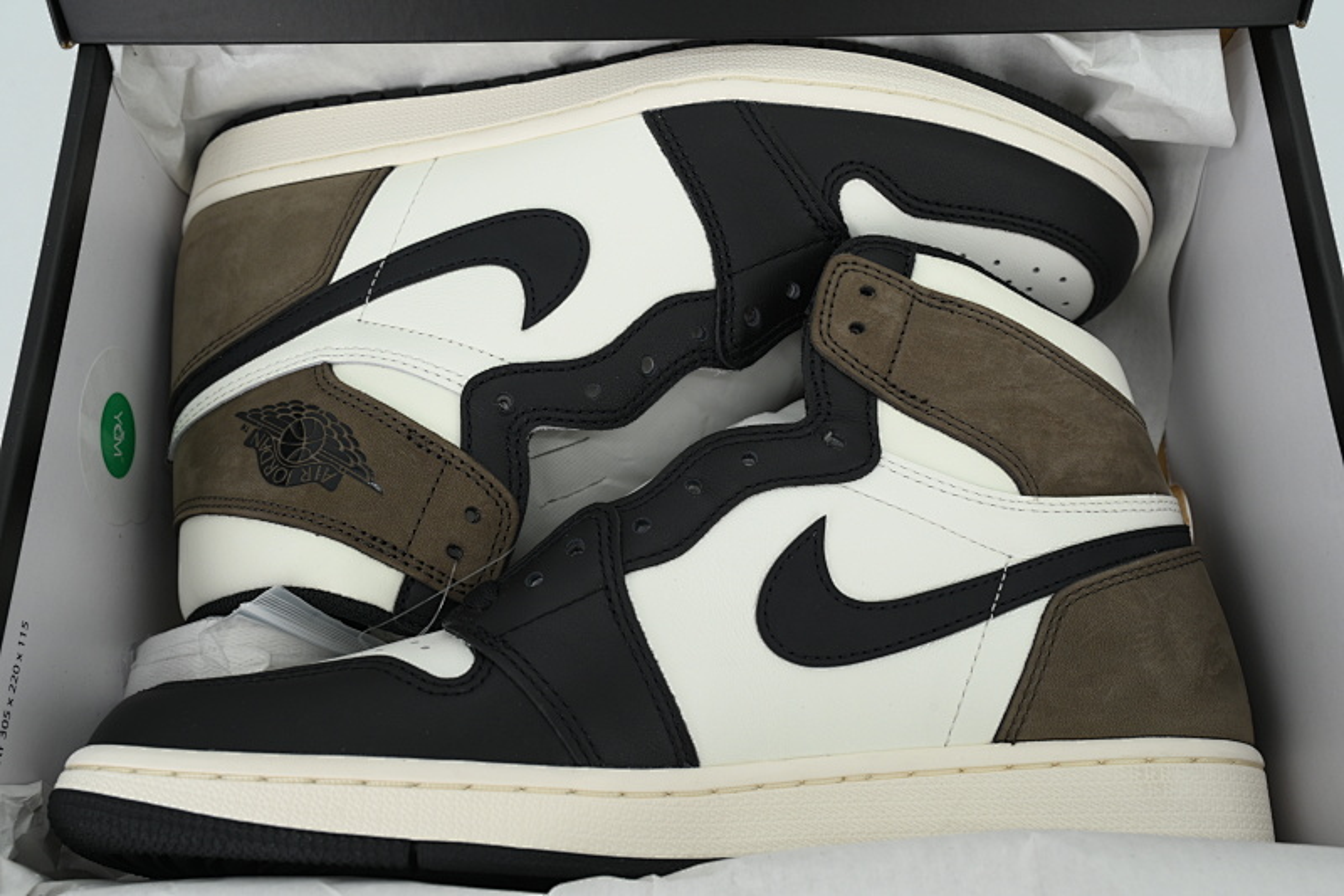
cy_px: 448
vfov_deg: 38.9
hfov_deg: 55.8
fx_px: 1269
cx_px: 672
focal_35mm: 34
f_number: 10
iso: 400
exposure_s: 1/100
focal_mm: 34
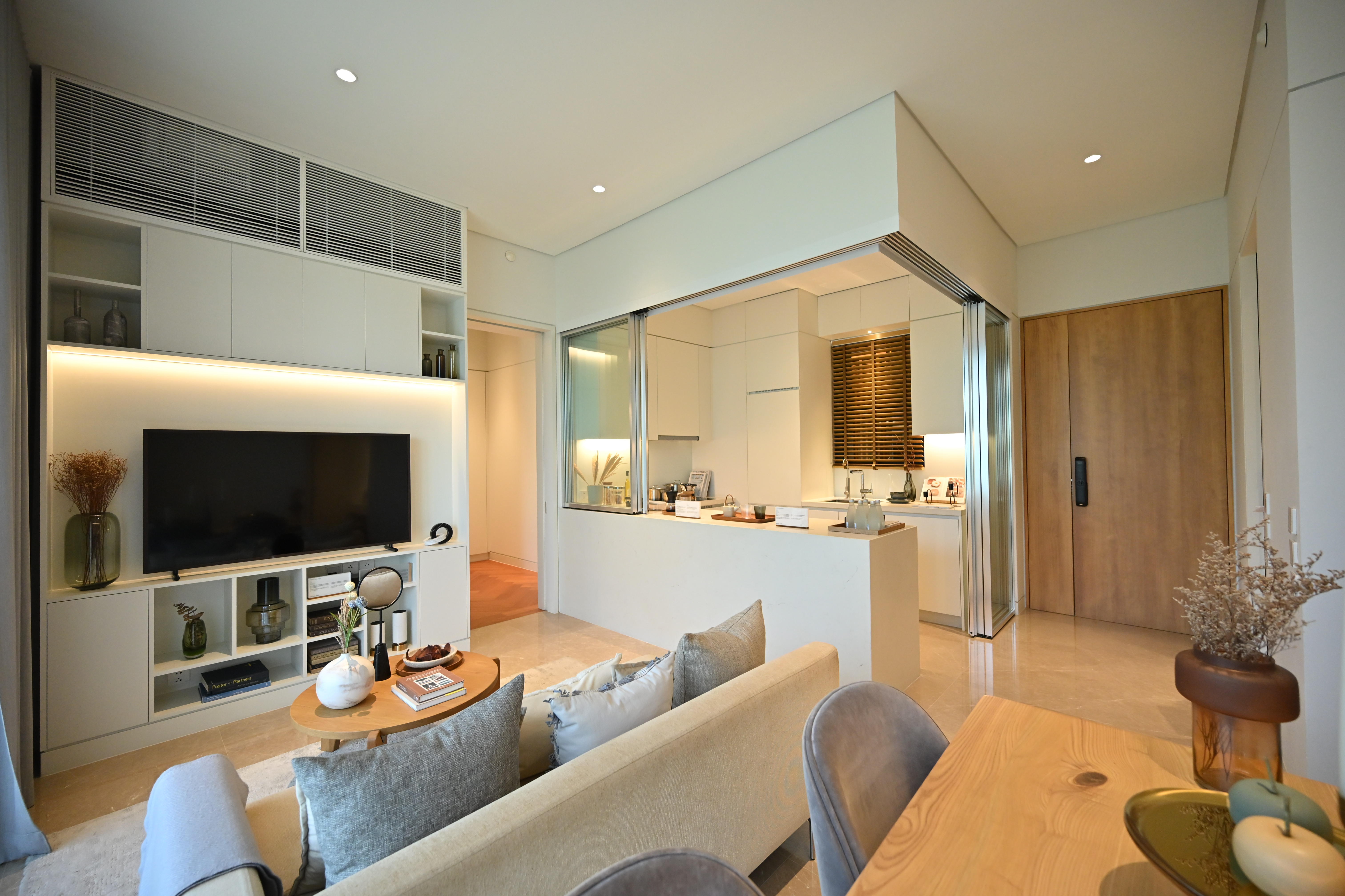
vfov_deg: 81.2
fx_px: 523
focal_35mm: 14
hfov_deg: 104.3
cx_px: 672
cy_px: 448
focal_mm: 14
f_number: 4
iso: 2000
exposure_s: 1/160
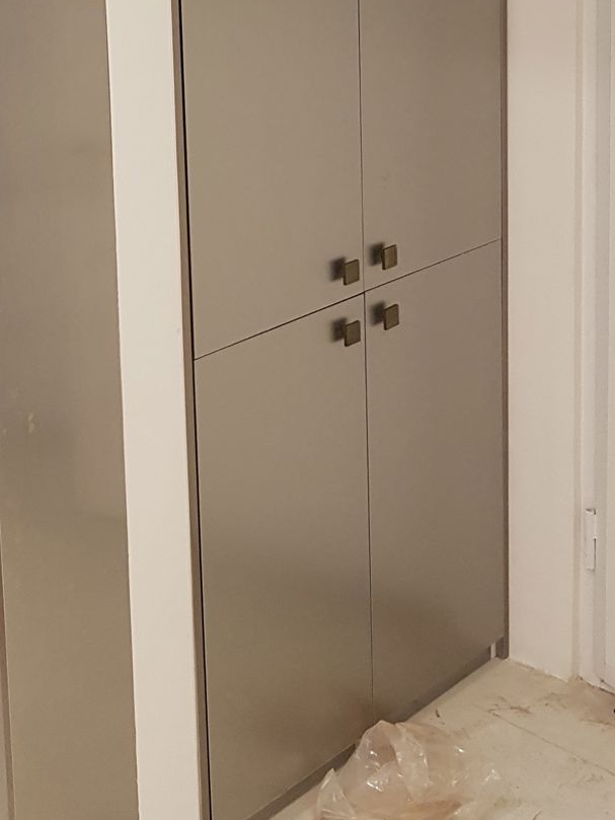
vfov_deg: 30.3
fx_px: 1421
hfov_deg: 24.2
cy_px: 28
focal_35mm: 60
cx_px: 166
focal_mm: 4.2
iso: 160
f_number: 1.7
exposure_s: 1/50
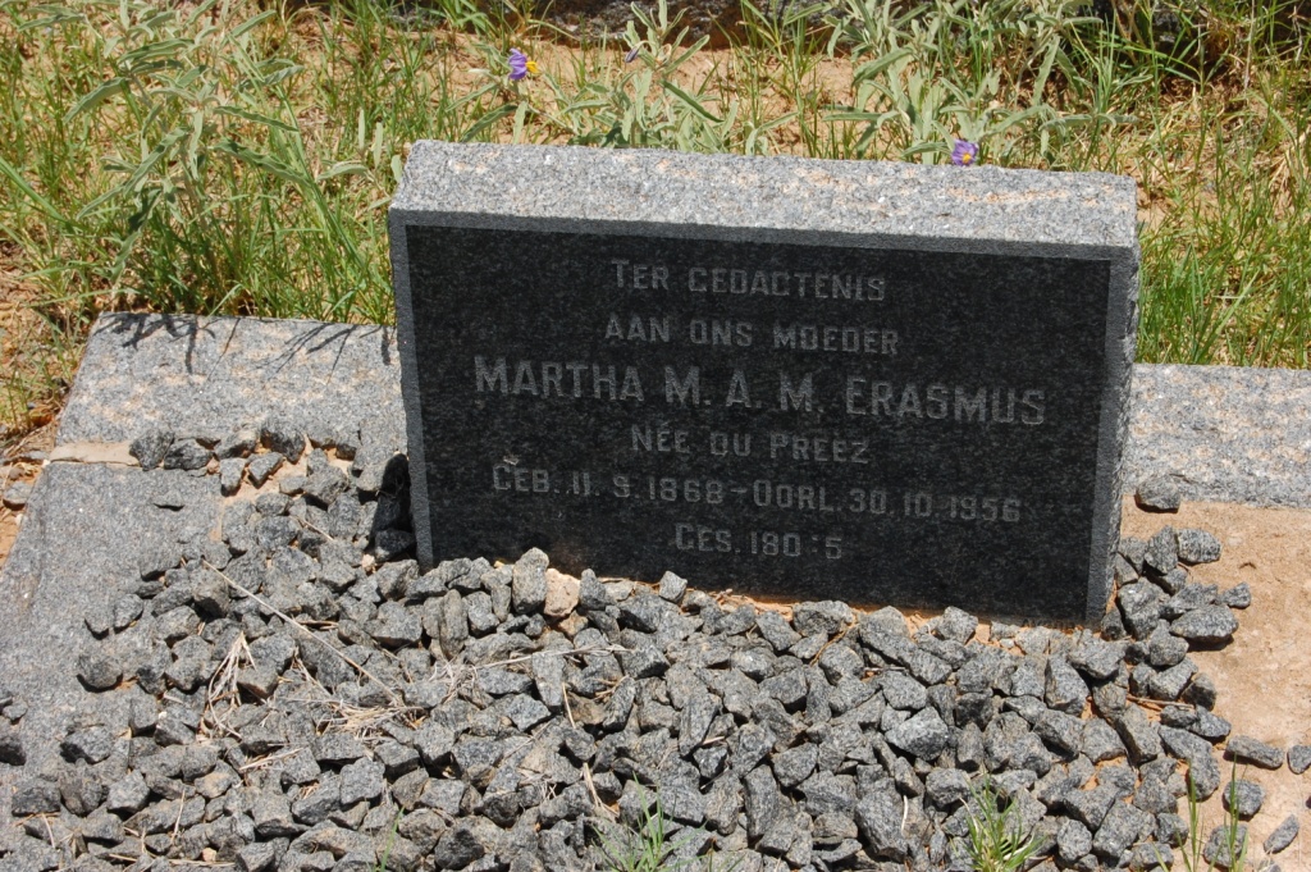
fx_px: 3002
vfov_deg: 16.5
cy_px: 436
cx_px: 656
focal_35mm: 82
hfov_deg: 24.6
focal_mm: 55
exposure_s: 1/160
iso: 200
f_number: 14
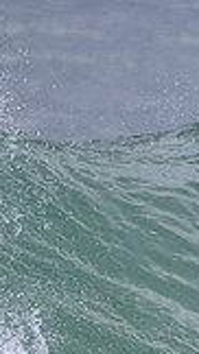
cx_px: 632
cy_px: 335
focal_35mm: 3003
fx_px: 28200
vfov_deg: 0.7
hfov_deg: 0.4
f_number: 11
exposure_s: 1/1600
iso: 2800
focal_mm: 800
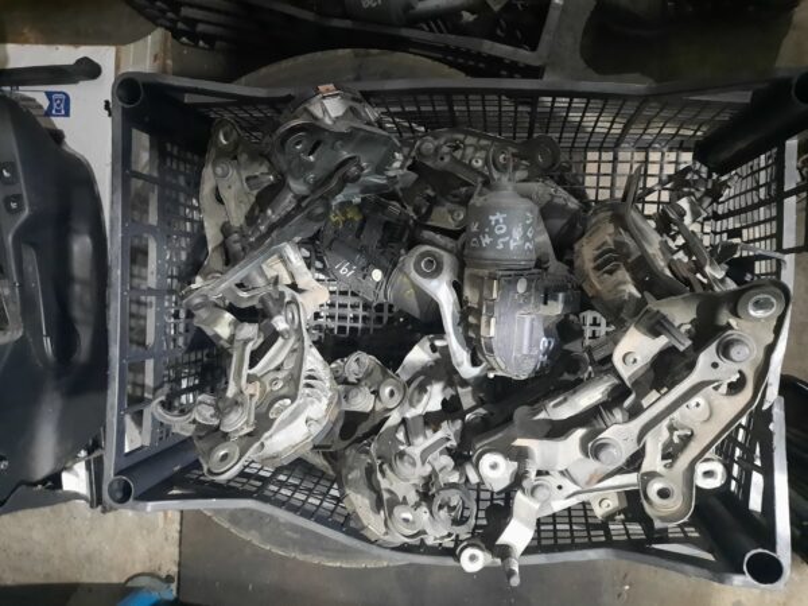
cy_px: 303
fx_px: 584
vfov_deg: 54.9
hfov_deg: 69.4
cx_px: 404
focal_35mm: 25
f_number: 2
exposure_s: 1/20
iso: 1000
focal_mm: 4.6
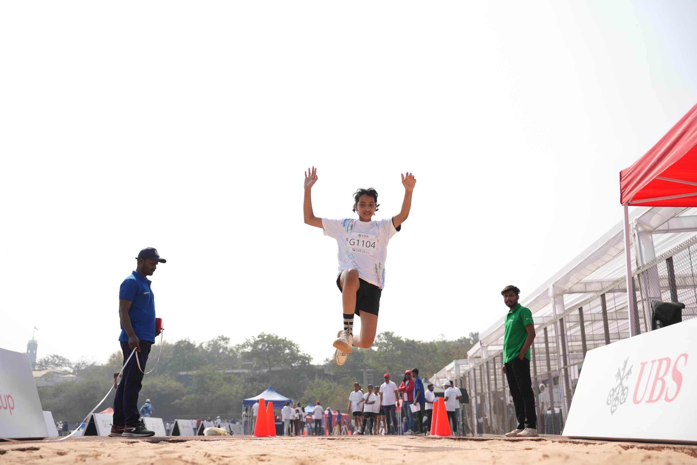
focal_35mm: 40
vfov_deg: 33.3
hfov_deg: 48.3
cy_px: 232
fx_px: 776
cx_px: 348
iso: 100
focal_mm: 40.1
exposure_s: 1/1000
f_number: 3.5
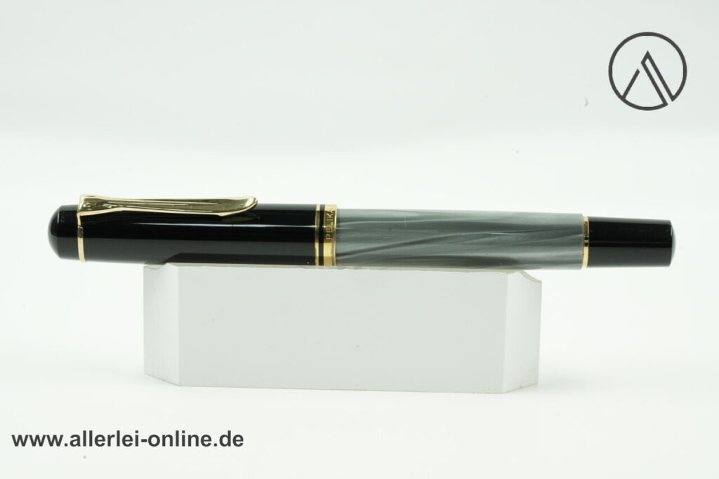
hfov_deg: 22.6
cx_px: 360
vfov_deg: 15.2
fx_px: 1797
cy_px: 240
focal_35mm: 90
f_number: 16
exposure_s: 1/25
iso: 2500
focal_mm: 90
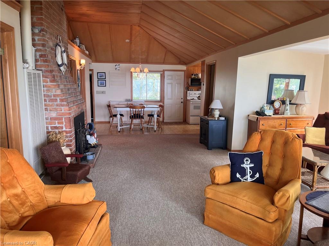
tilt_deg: -8.4
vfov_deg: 53.1
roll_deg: -0.2
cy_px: 123
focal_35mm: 26
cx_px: 164
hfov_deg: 67.3
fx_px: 247
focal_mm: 5.1
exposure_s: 1/120
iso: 100
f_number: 1.6
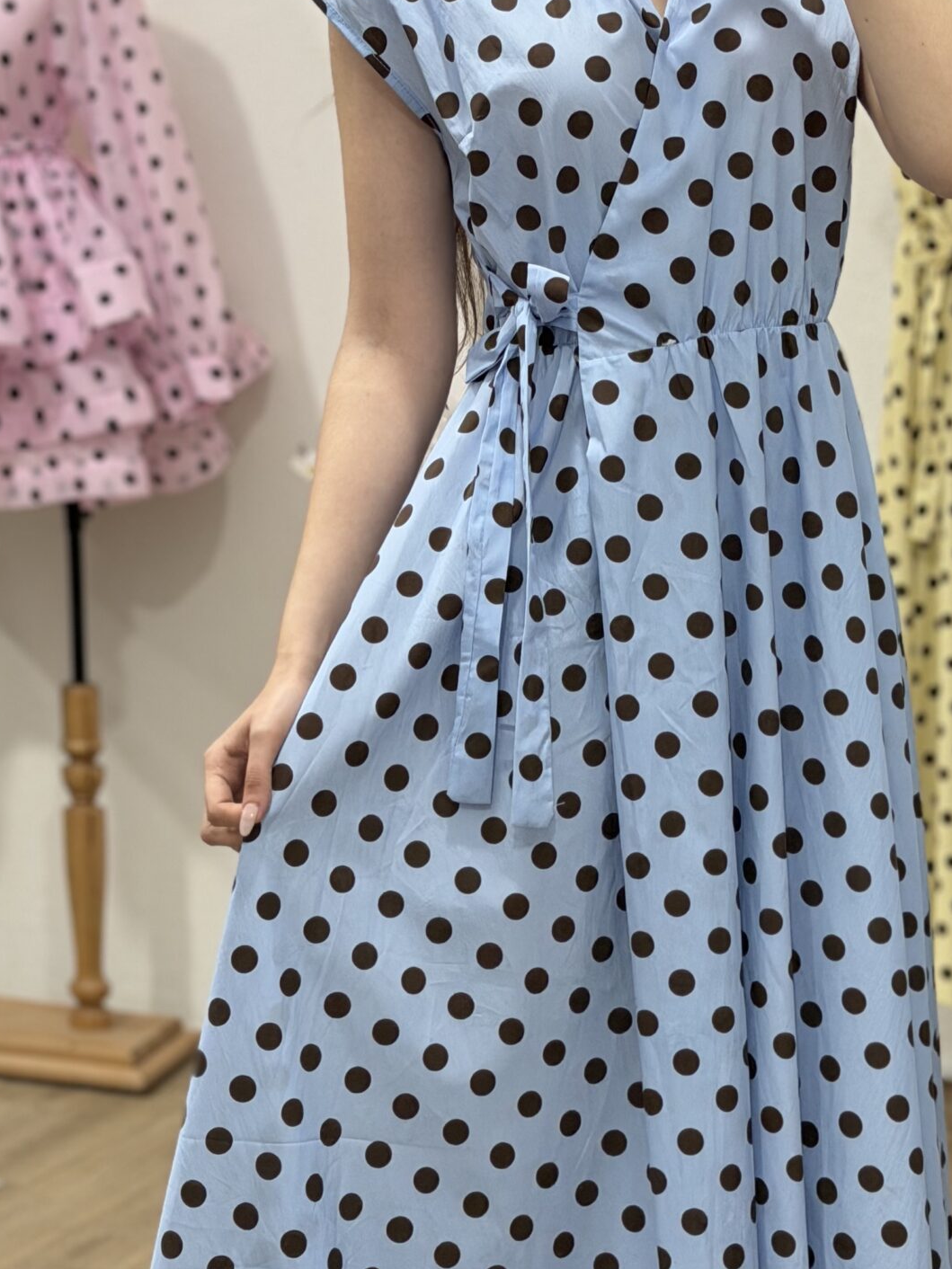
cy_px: 637
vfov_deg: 22.5
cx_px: 582
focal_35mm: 87
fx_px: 3190
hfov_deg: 17.0
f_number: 1.78
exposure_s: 1/100
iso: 125
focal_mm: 6.76
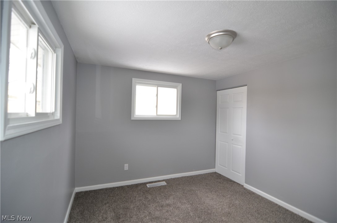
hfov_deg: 95.1
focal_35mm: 16
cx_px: 168
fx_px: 154
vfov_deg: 71.8
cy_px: 112
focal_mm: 11
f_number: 2.8
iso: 400
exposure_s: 1/80
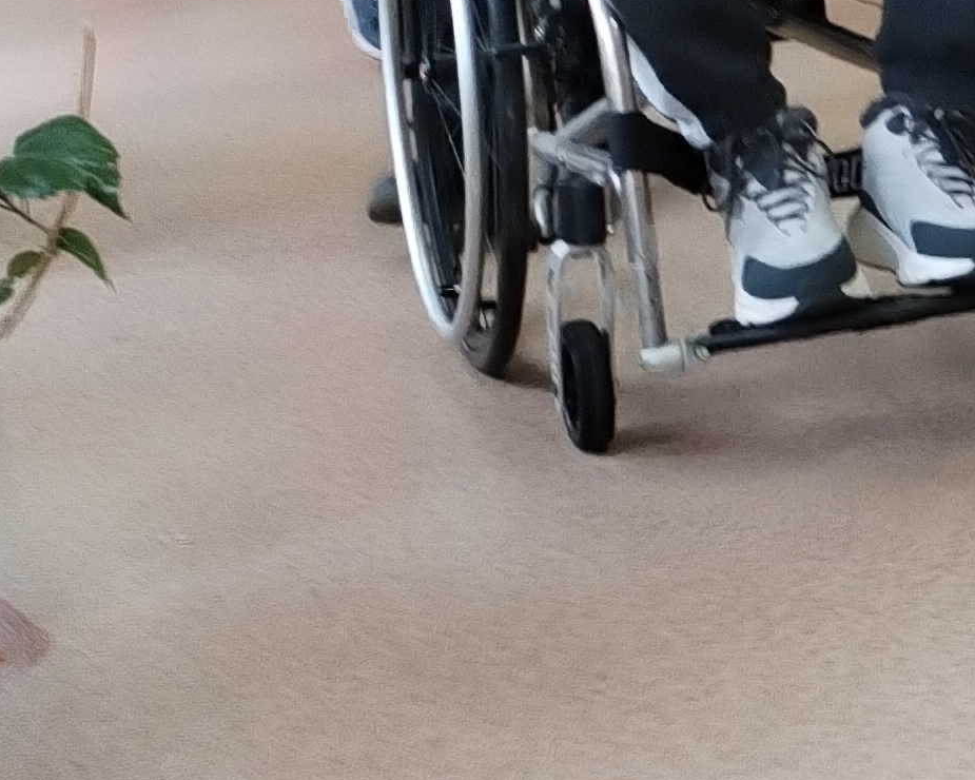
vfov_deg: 10.9
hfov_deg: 13.3
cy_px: 288
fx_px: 4069
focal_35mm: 141
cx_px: 1162
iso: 267
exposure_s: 1/50
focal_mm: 4.75
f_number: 1.8
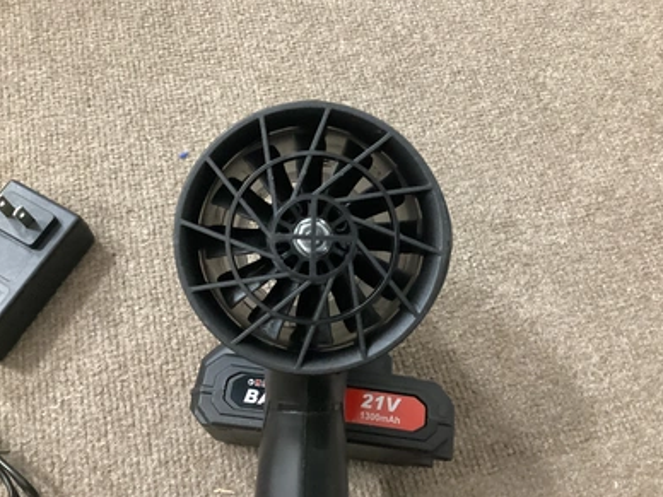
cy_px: 243
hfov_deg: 56.8
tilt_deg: -67.0
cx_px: 338
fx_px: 613
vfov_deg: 44.2
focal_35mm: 32
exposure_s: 1/30
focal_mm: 3.3
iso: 640
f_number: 2.4
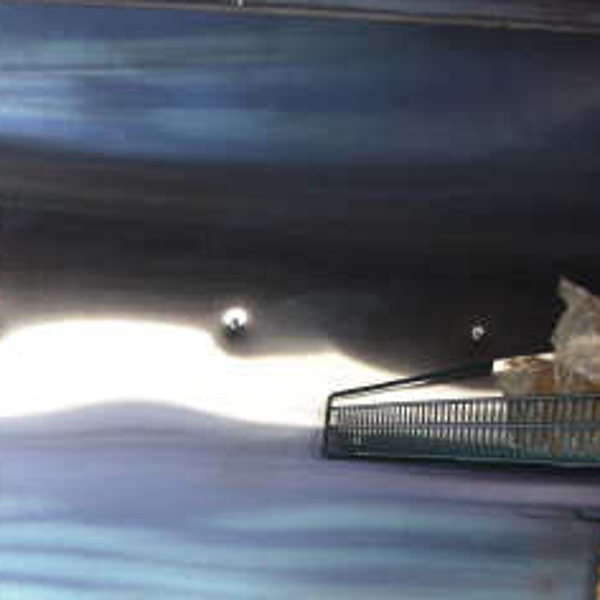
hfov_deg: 18.9
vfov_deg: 17.6
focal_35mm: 89
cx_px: -15
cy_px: 889
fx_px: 1745
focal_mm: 18
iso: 220
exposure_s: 1/30
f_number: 3.5
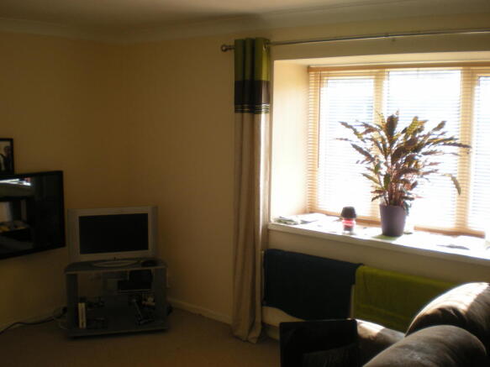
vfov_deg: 37.7
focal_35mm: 38
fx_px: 538
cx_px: 245
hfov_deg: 49.0
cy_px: 184
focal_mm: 6.3
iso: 86
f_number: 3.1
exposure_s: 1/60.5
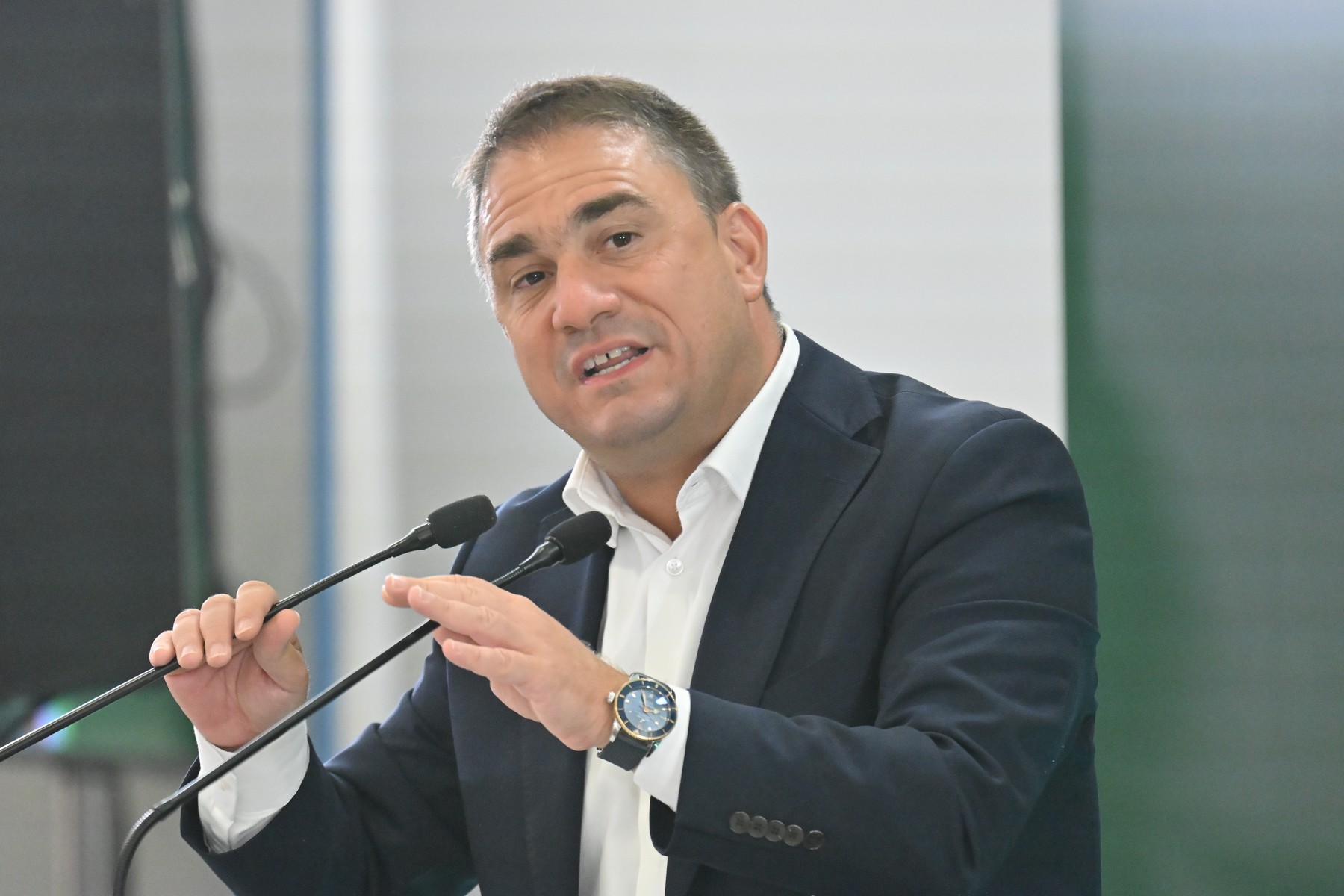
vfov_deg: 2.5
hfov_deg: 3.7
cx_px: 672
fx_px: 20532
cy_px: 448
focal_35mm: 550
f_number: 6.3
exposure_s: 1/250
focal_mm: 550
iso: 10000
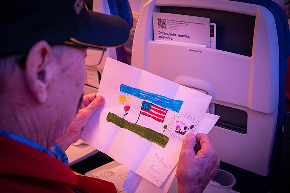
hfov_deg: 44.5
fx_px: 354
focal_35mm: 44
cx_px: 145
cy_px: 96
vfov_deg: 30.5
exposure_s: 1/60
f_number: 6.3
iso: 5000
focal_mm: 44
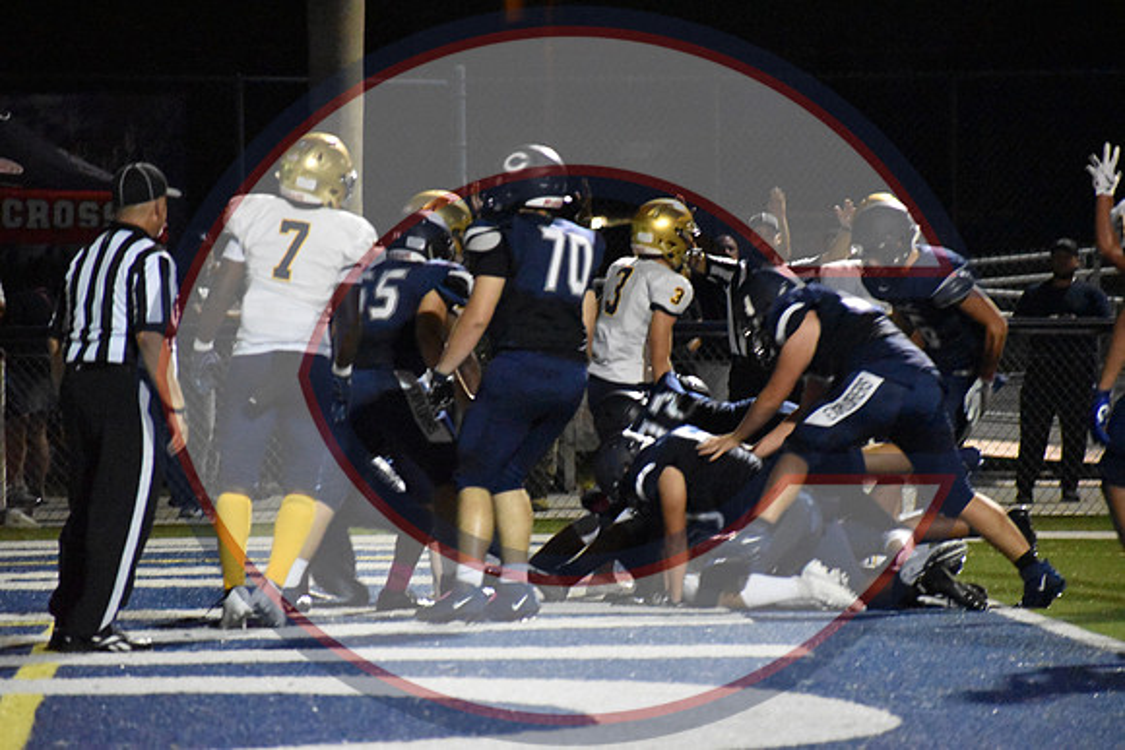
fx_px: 9377
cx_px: 562
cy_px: 375
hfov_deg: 6.9
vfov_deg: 4.6
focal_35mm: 300
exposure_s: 1/320
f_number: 5.3
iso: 12800
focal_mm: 200
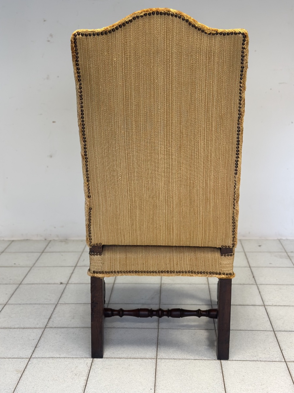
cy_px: 196
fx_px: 544
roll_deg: +1.2
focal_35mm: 48
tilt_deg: -12.0
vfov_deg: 39.7
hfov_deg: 30.3
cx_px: 147
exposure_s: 1/100
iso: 125
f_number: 1.78
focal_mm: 6.86
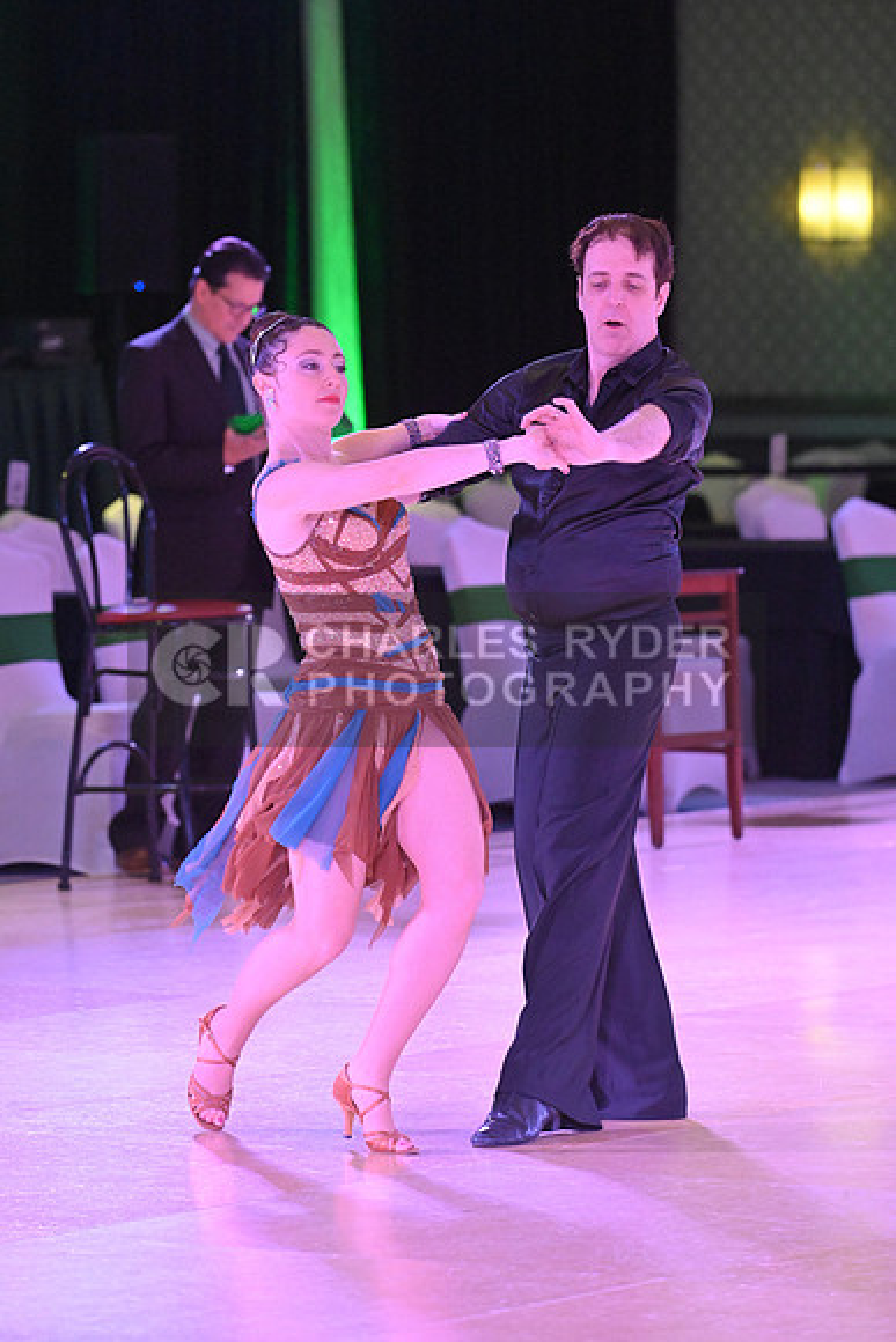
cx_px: 448
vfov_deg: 10.3
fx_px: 7462
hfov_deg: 6.9
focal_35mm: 200
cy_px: 671
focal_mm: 200
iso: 8000
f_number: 5.6
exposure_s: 1/400
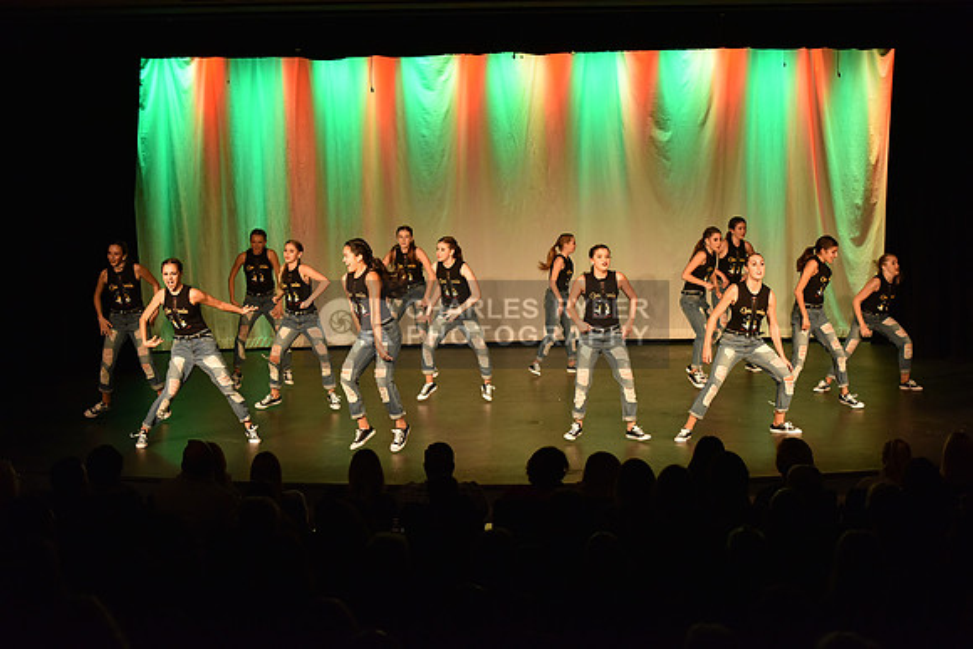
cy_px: 324
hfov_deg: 28.8
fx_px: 1892
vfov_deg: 19.5
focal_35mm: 70
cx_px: 486
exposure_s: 1/500
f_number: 4
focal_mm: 70
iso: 2000
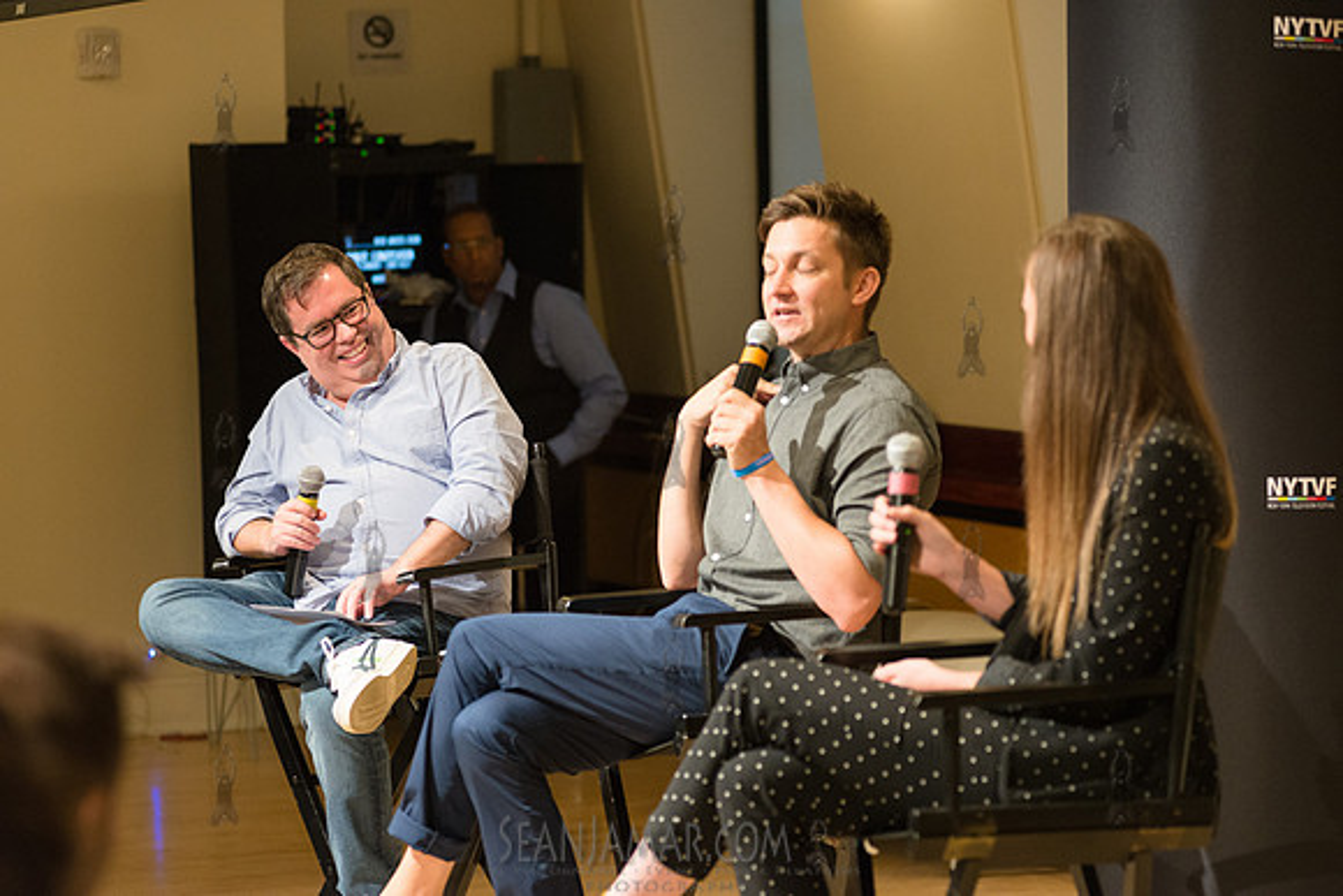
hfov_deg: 17.1
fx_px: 4478
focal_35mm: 120
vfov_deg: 11.4
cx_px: 672
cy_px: 448
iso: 2500
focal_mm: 120
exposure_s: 1/125
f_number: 4
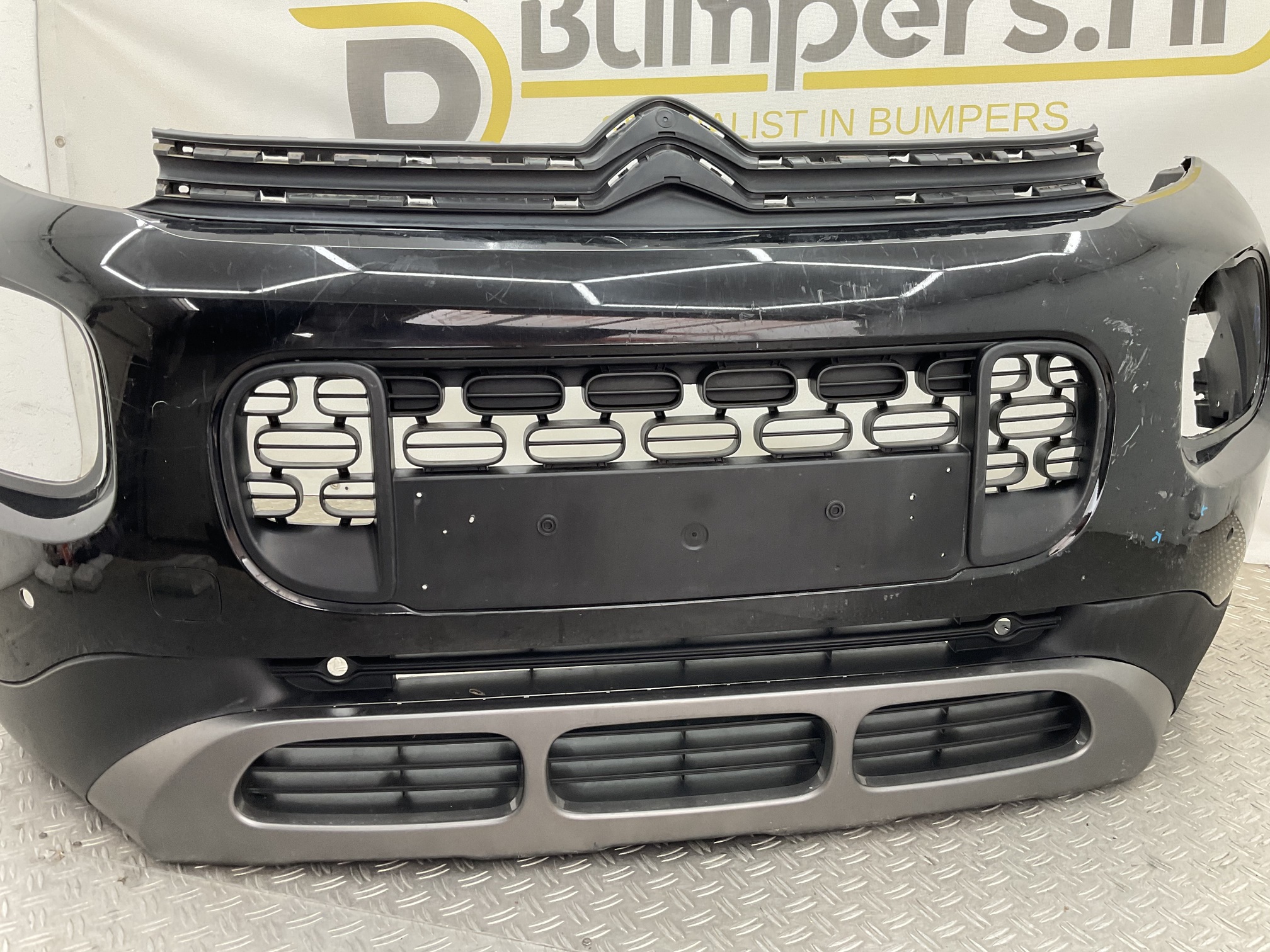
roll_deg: -0.3
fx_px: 1064
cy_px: 476
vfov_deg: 48.2
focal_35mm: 29
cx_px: 635
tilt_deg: -15.6
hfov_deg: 61.7
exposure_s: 1/100
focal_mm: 3
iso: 64
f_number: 1.8
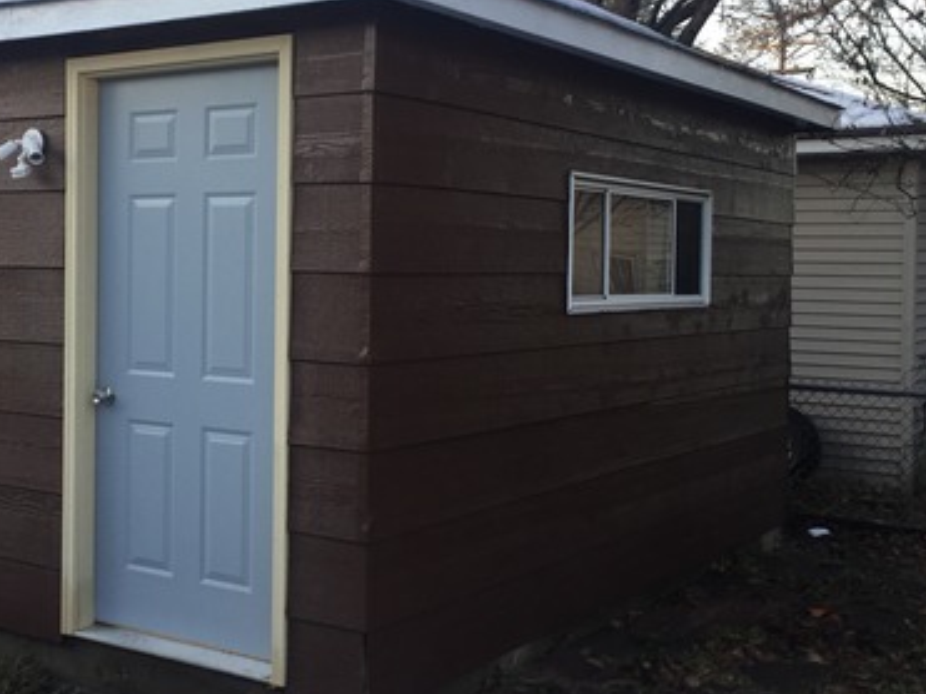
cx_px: 280
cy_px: 335
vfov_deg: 29.1
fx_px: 1337
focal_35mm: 50
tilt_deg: -3.6
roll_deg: -1.7
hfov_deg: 37.6
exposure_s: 1/120
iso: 32
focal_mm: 4.15
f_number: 2.2
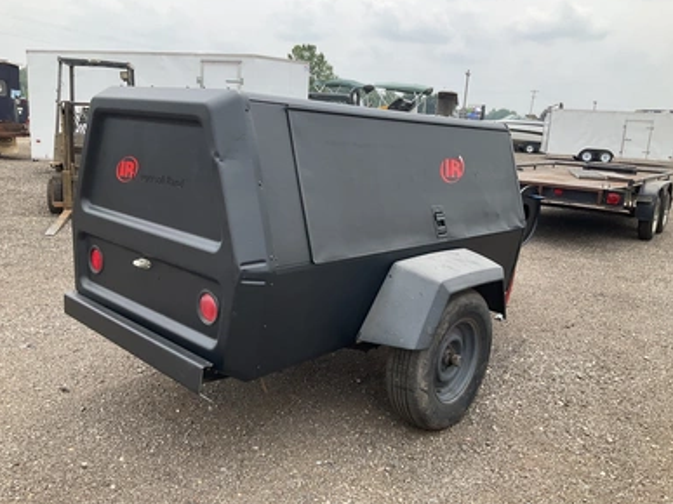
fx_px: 583
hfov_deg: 60.0
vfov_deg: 46.8
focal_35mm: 30
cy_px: 249
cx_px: 329
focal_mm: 3
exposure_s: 1/691
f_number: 1.8
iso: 25
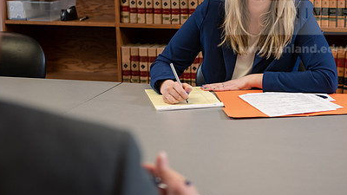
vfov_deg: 15.9
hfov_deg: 27.8
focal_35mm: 76
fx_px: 699
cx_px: 199
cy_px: 67
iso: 800
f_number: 3.2
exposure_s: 1/160
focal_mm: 50
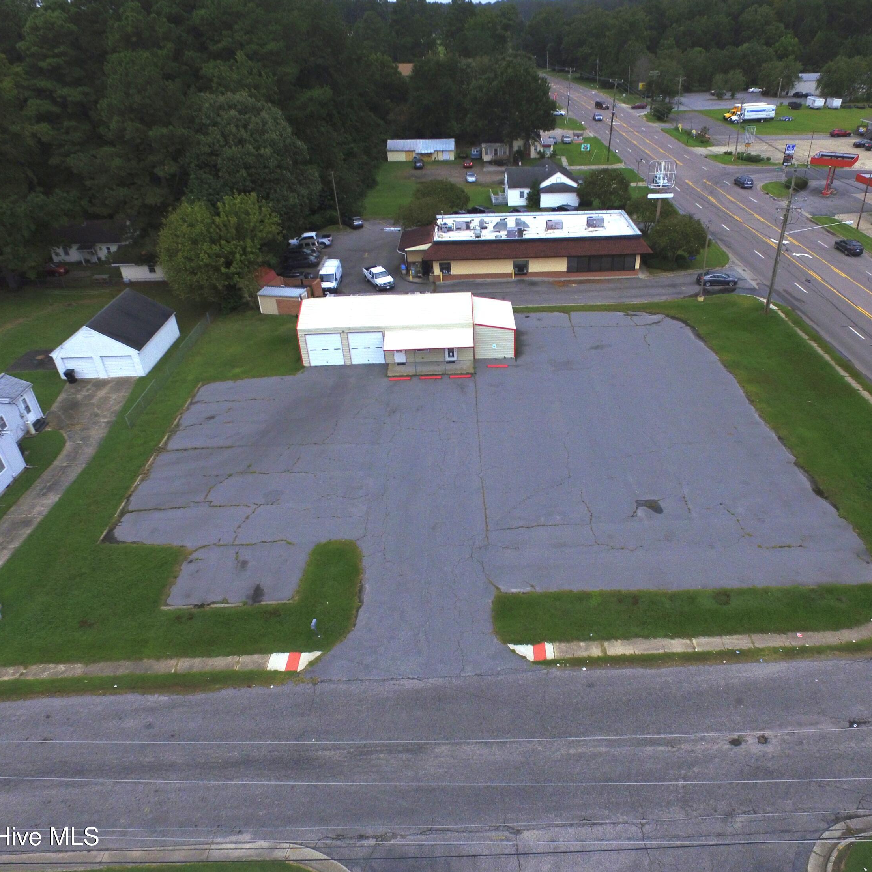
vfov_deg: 65.0
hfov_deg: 64.7
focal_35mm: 24
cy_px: 433
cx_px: 502
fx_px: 684
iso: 100
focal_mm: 3.61
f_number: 2.8
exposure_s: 1/899
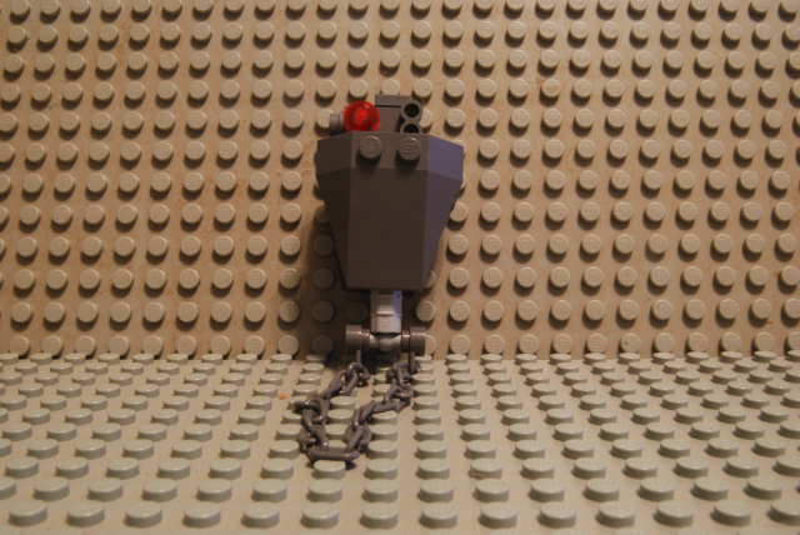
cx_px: 400
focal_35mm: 39
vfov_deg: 34.3
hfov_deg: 49.5
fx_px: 867
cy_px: 268
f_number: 25
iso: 100
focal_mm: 26
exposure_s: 13
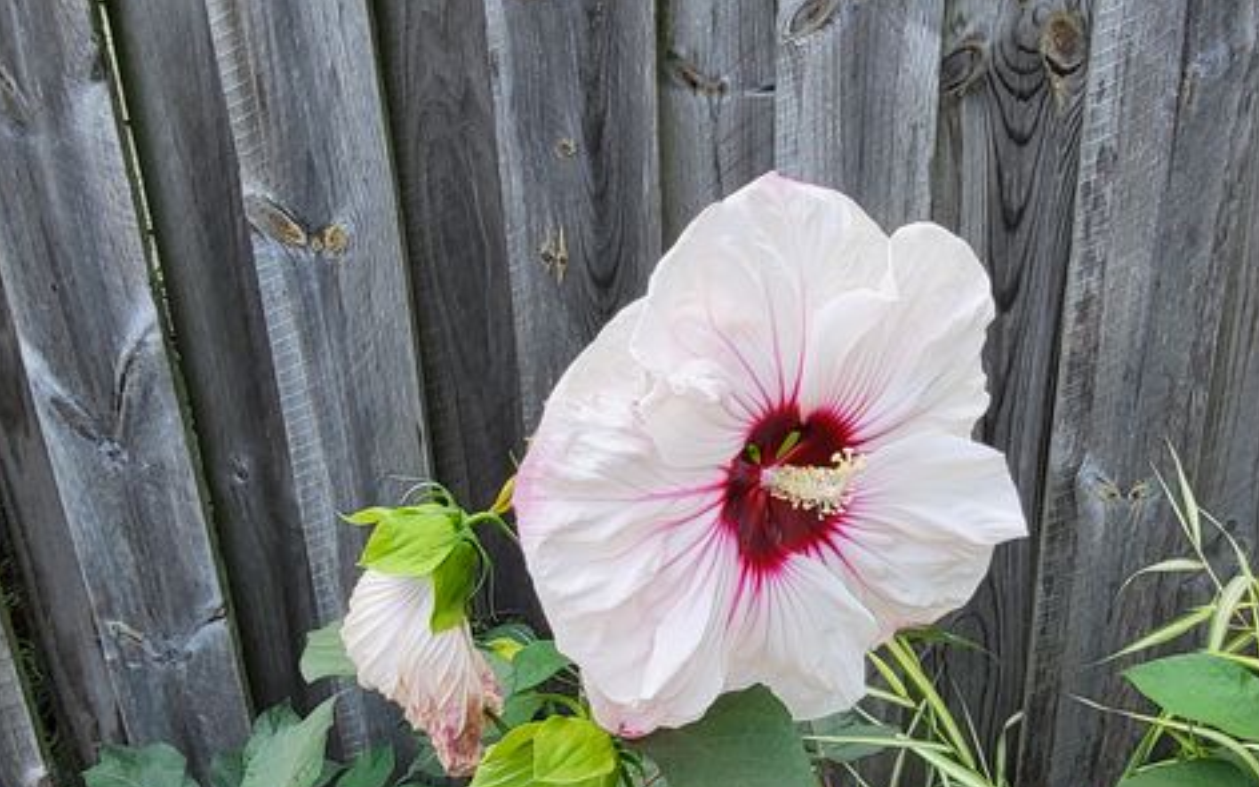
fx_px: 1201
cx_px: 760
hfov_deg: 54.9
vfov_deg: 35.6
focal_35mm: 35
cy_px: 571
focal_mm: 1.74
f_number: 2.2
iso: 40
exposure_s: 1/59
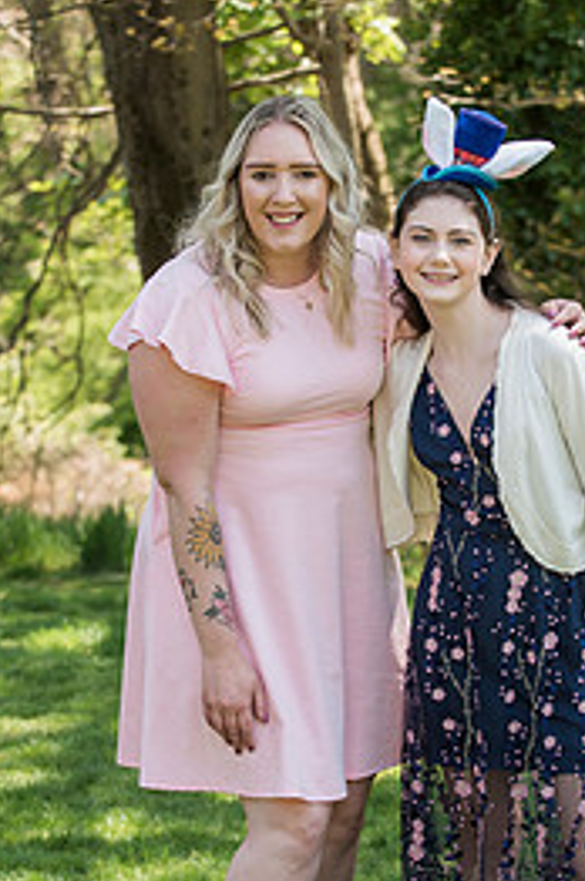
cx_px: 353
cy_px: 484
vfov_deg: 15.9
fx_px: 3152
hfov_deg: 10.6
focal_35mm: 129
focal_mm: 75
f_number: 4
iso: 800
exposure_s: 1/1600
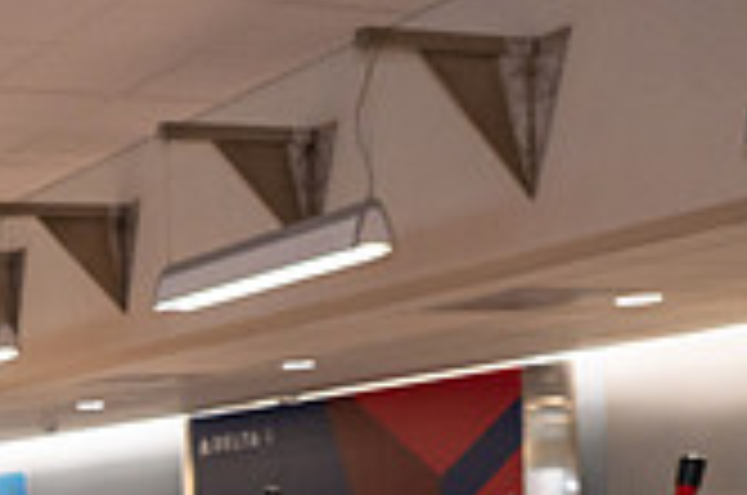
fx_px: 1740
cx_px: -104
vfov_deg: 15.2
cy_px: 688
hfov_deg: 22.6
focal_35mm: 84
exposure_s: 1/60
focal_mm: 24
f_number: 4.5
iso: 1400
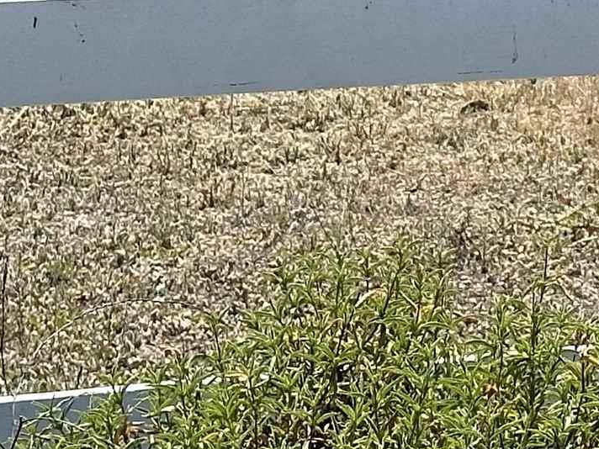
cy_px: -458
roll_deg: -1.5
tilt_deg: +6.3
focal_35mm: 207
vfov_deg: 6.9
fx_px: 3582
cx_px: 706
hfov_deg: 9.4
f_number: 1.78
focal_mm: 6.86
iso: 64
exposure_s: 1/2410
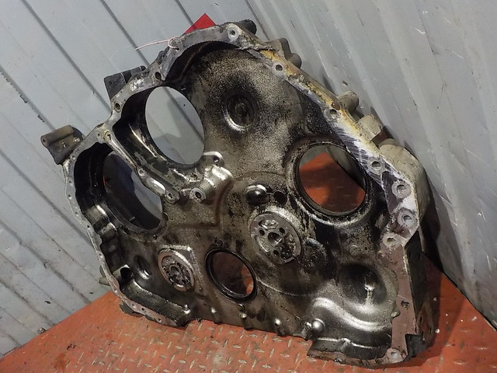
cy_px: 186
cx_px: 248
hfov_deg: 60.0
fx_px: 431
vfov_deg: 46.8
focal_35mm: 30
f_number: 3.3
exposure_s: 1/30
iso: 800
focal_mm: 4.1
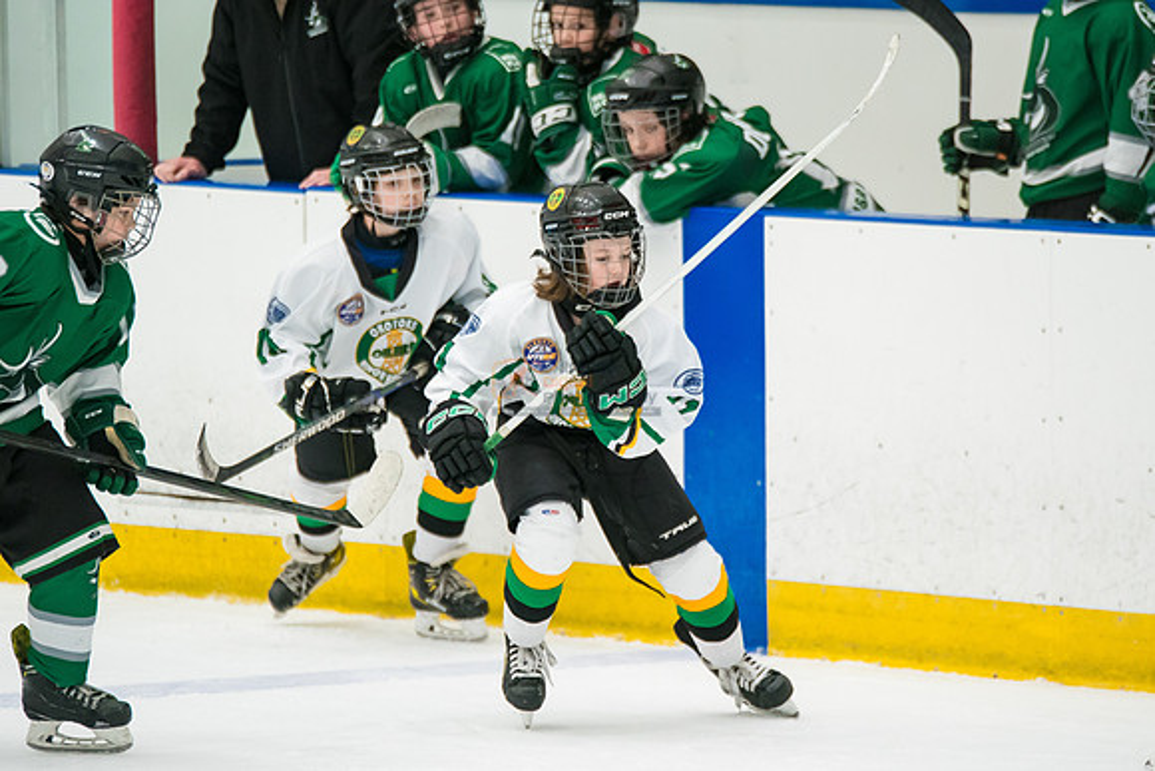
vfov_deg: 3.4
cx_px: 624
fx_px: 13061
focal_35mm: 407
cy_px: 384
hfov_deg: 5.1
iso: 3200
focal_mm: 300
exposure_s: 1/1600
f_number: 3.2
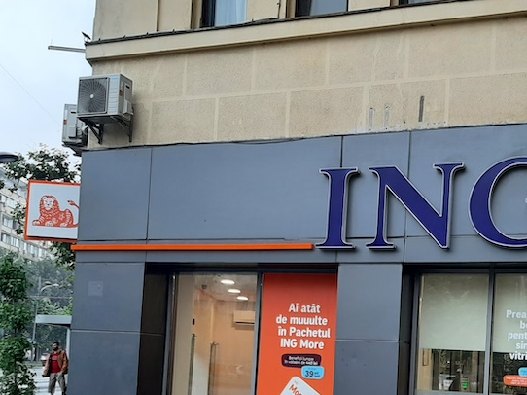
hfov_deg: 38.9
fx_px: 730
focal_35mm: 48
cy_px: 338
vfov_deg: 29.3
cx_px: 374
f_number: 1.7
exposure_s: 1/100
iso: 50
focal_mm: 3.93
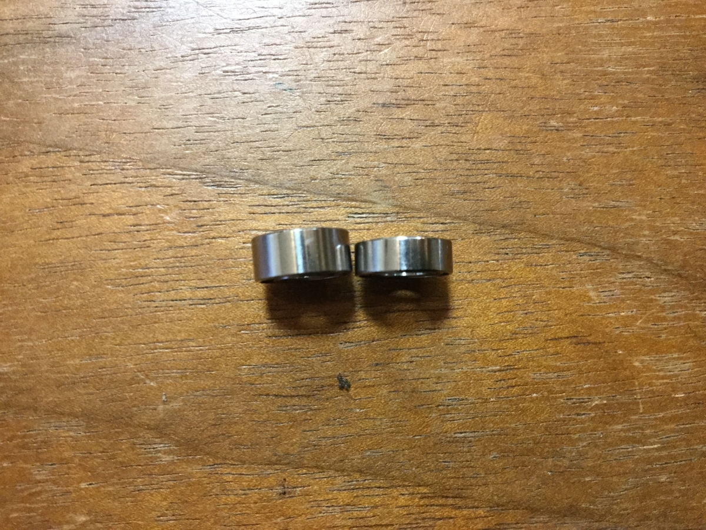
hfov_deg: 58.4
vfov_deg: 45.4
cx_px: 353
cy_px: 265
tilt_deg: -85.4
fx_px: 632
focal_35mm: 31
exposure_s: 1/24
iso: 200
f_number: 2.4
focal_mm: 3.3
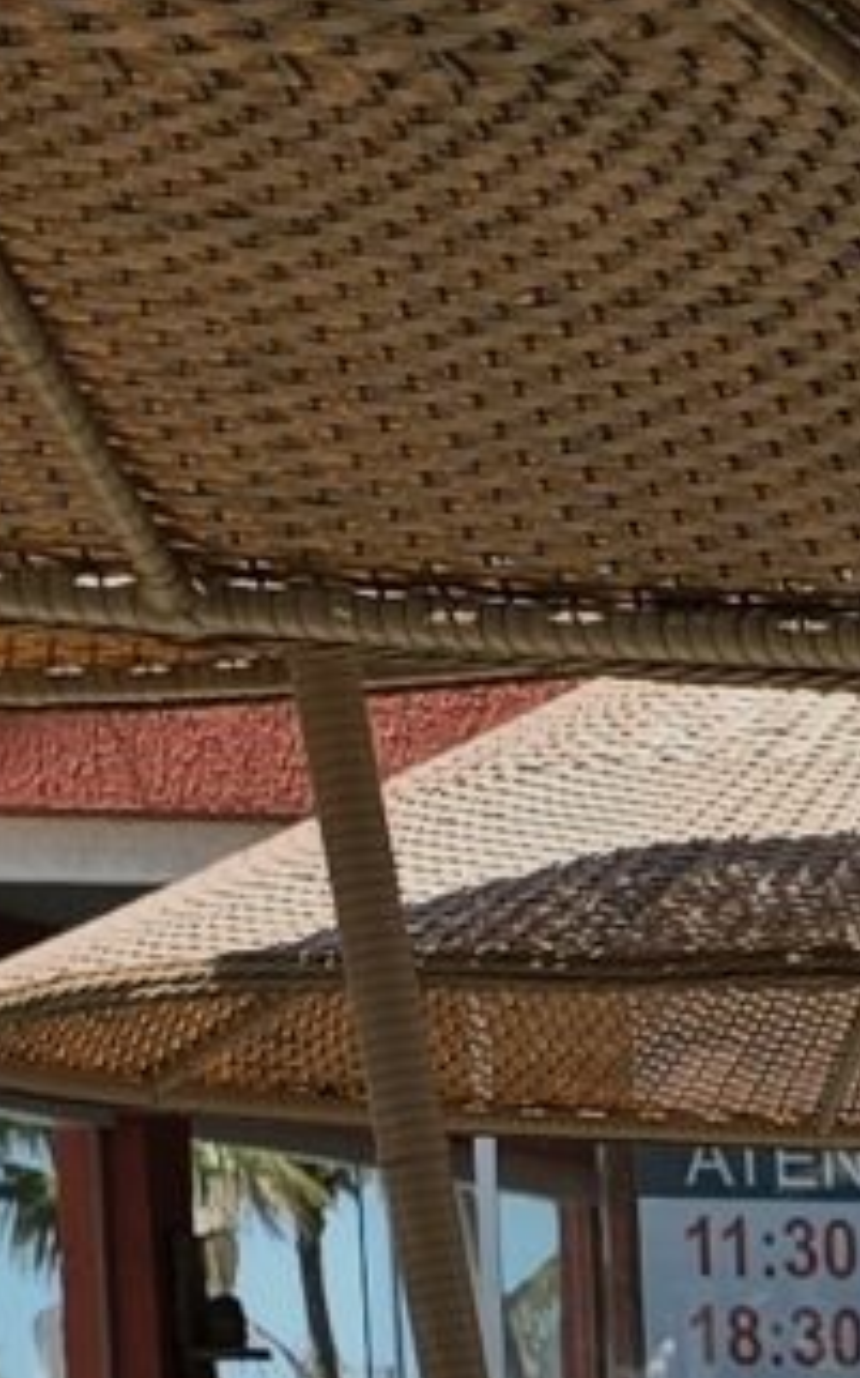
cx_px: 3081
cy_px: 2884
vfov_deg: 9.9
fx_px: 7282
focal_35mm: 194
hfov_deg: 6.0
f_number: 1.7
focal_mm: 6.3
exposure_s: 1/616
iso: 12
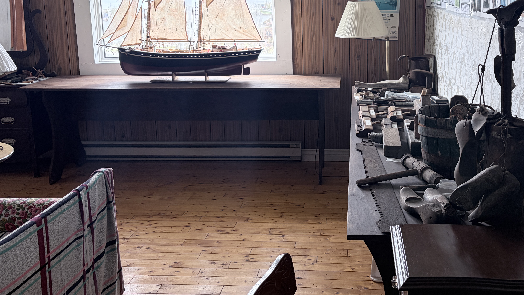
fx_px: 514
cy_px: 64
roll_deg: +1.8
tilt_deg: -7.2
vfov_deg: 31.3
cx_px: 330
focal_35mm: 37
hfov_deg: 53.4
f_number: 1.6
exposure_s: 1/154
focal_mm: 5.96
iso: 125
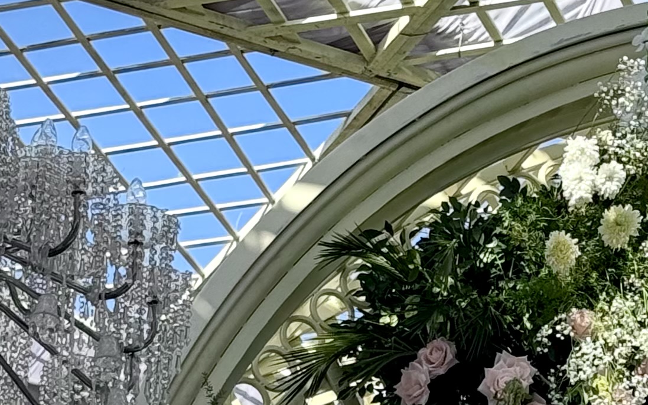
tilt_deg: +21.1
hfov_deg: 11.2
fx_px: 3303
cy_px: 714
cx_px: 543
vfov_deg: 6.9
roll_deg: +0.2
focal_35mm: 187
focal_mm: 6.76
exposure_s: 1/939
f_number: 1.78
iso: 64
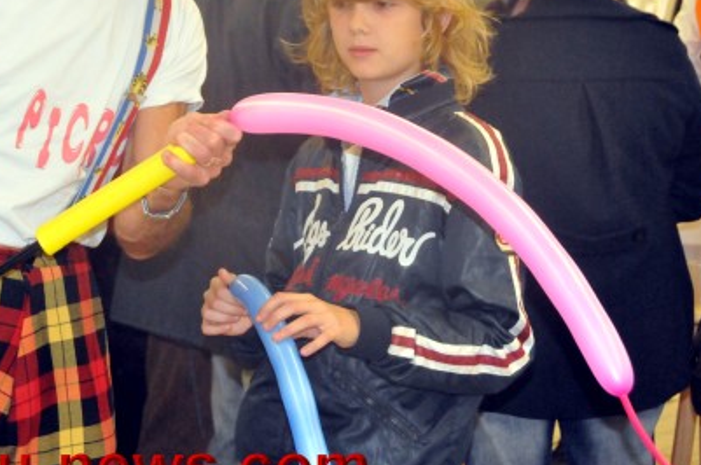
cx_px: 332
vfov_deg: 10.4
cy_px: 99
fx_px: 2547
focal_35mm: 131
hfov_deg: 15.7
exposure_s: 1/160
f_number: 7.1
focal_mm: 50
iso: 3200
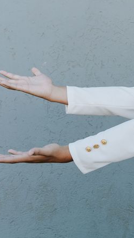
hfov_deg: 15.7
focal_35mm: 74
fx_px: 467
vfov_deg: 28.6
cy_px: 112
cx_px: 163
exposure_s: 1/250
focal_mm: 35
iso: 100
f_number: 5.6
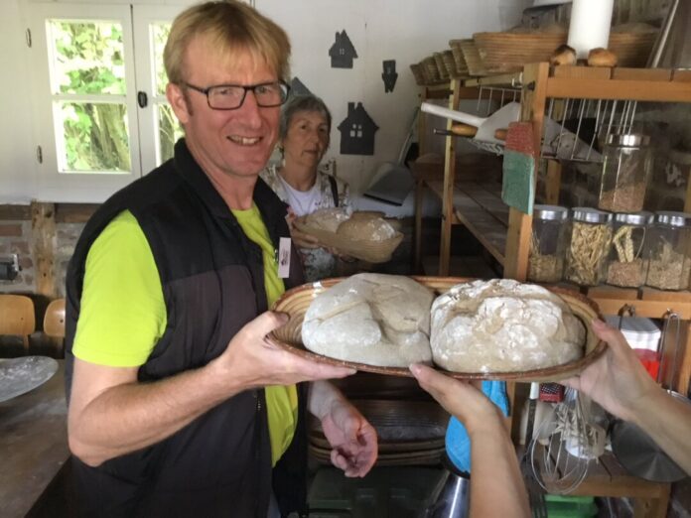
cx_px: 346
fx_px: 619
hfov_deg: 58.4
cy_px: 259
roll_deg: -0.6
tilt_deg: -12.2
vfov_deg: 45.4
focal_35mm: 31
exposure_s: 1/17
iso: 200
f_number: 2.4
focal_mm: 3.3
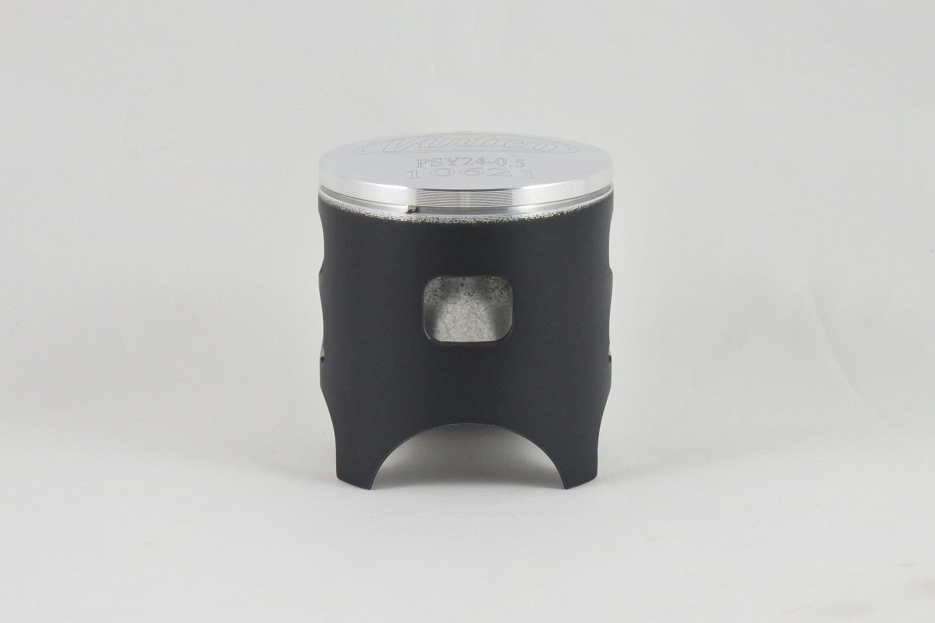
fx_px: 1895
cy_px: 312
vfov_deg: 18.7
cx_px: 468
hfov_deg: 27.7
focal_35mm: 73
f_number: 5.3
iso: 800
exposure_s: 1/125
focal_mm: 27.2
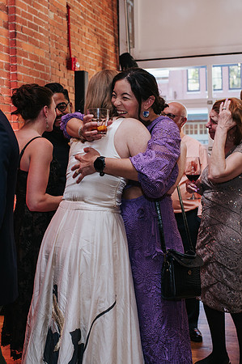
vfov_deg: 37.8
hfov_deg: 25.7
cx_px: 117
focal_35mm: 53
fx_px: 531
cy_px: 182
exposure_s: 1/200
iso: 800
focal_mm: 35
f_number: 4
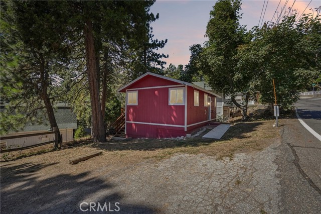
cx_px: 160
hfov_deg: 96.8
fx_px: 143
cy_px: 107
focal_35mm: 16
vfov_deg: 73.7
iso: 320
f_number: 8
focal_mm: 16
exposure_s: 1/250
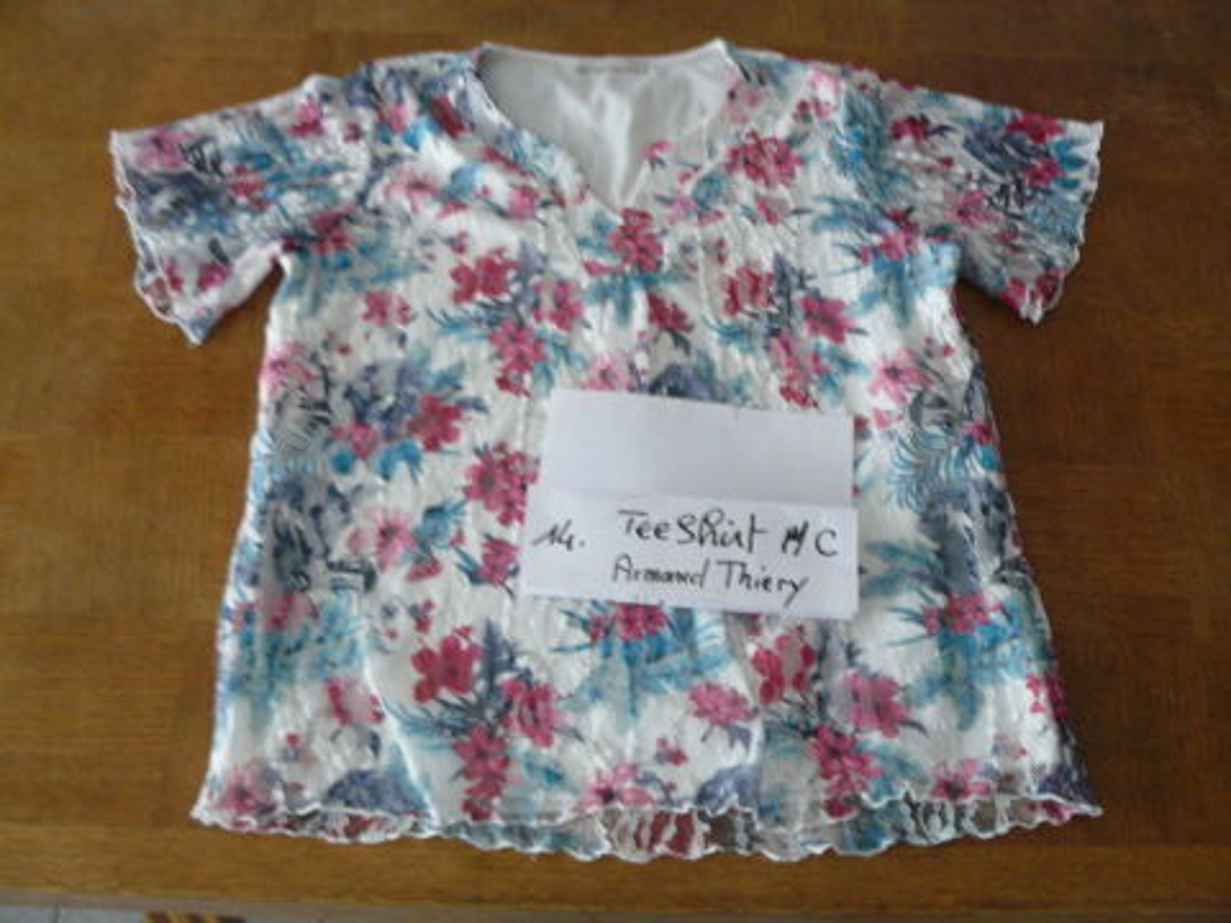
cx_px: 616
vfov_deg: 39.7
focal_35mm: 36
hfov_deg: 51.4
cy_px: 462
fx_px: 1280
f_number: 2.8
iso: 200
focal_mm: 6
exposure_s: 1/6
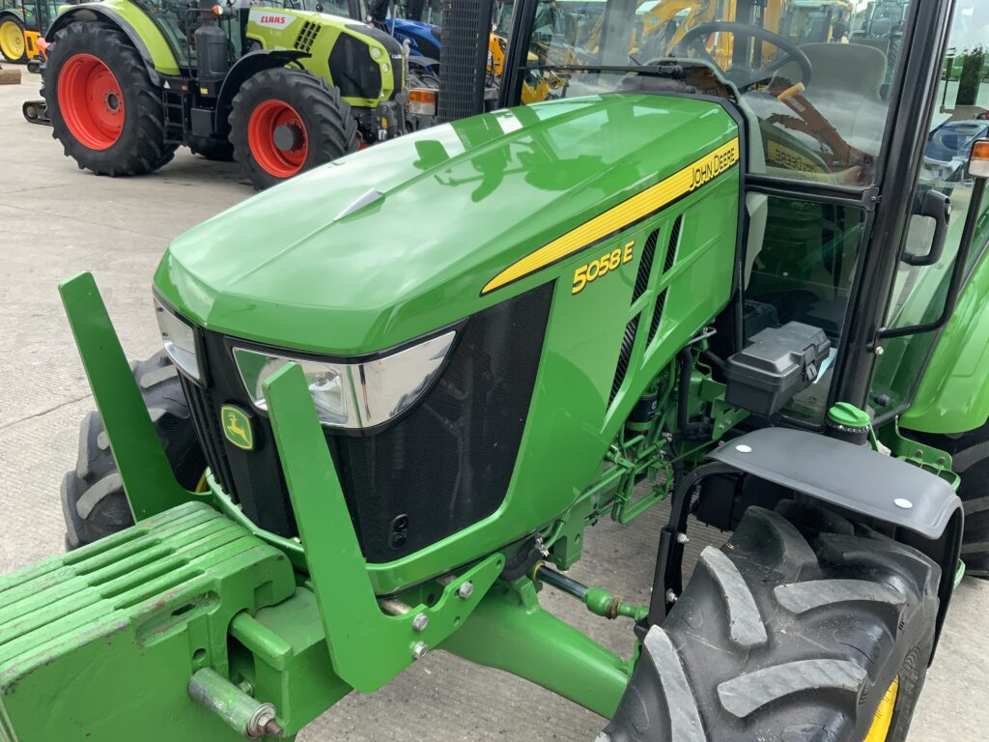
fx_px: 829
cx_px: 494
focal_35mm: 29
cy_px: 371
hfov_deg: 61.7
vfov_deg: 48.2
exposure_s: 1/189
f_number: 1.8
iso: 16
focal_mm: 3
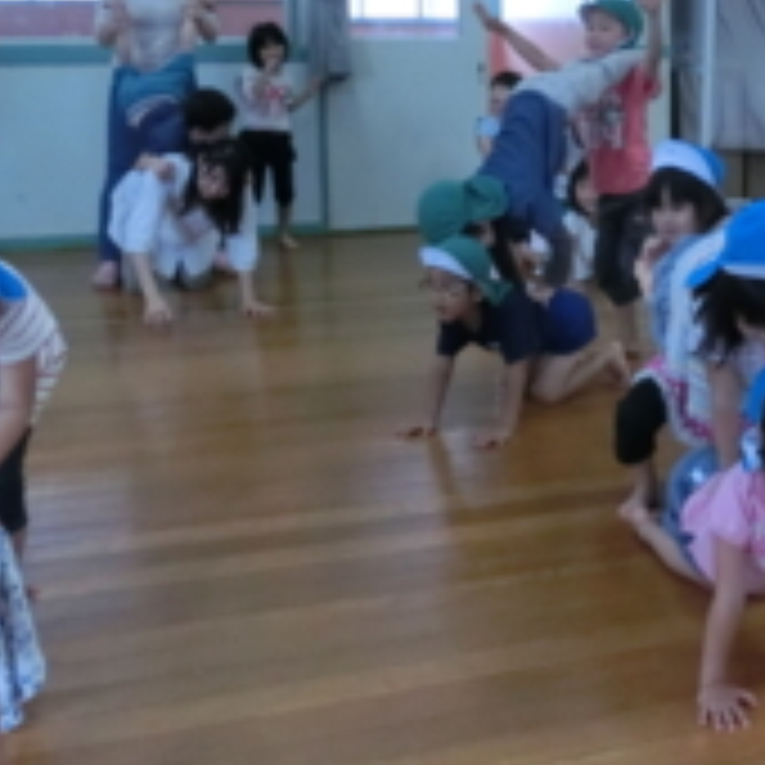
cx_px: 670
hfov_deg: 31.4
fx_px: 1300
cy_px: 202
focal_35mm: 52
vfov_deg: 32.2
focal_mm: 4.5
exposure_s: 1/160
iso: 800
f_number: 3.5
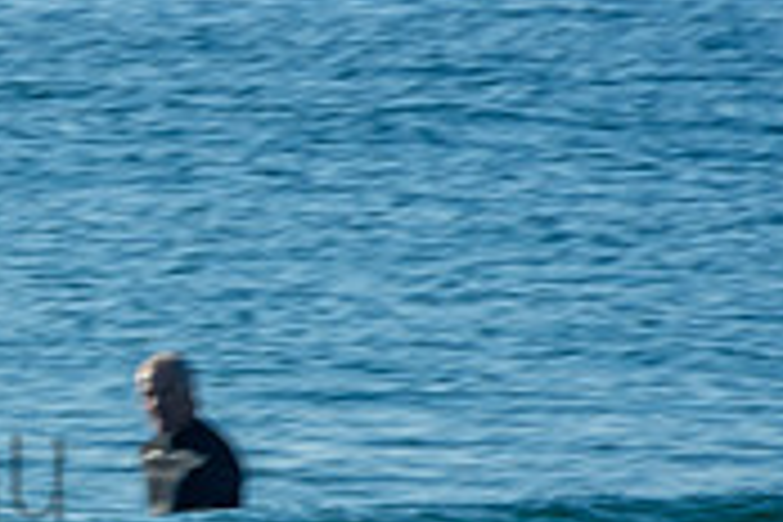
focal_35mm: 2003
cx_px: -410
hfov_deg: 1.0
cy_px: 416
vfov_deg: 0.7
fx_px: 43562
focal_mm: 400
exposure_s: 1/30
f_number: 22
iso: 100
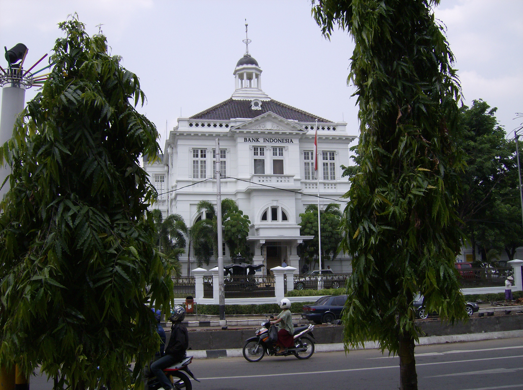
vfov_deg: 39.5
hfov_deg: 51.5
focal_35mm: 36
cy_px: 195
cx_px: 262
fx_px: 543
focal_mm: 6
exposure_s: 1/793
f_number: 4.7
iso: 100
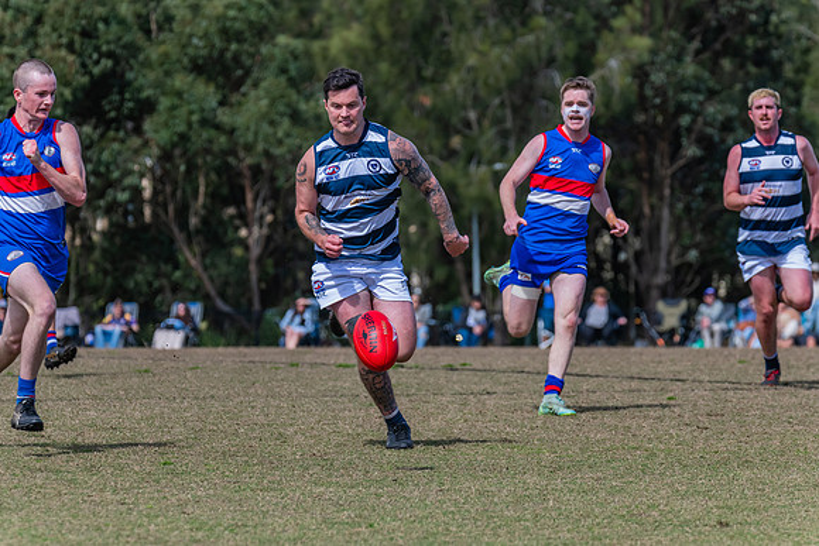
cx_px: 410
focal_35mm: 280
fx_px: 6378
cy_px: 273
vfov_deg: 4.9
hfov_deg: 7.3
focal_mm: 270
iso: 800
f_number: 7.1
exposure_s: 1/1600
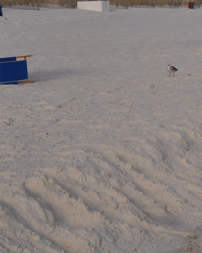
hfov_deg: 13.1
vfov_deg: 17.0
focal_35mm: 110
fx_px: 822
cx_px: 323
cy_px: -19
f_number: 10
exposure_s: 1/400
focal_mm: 24
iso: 200
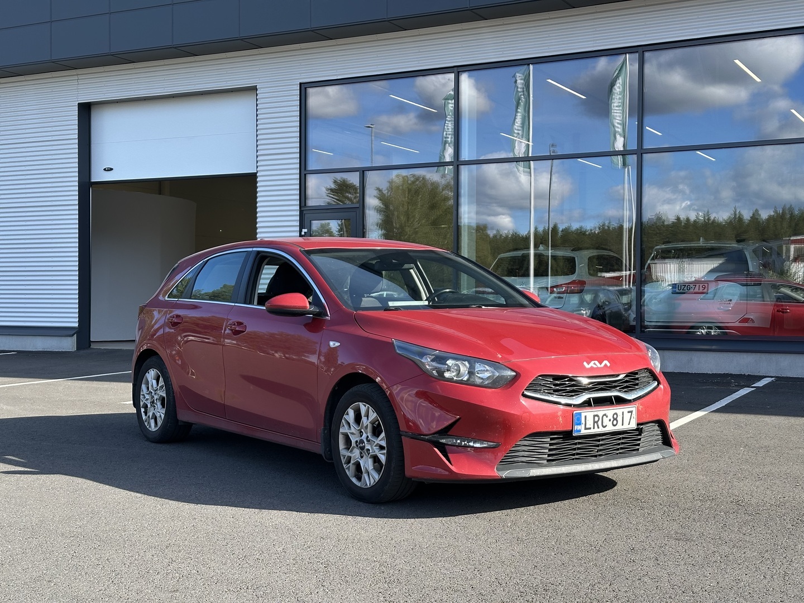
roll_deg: -0.4
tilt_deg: +0.1
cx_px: 402
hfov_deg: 39.7
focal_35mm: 48
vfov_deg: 30.3
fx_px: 1115
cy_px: 302
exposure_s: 1/672
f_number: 1.78
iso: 64
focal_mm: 6.86
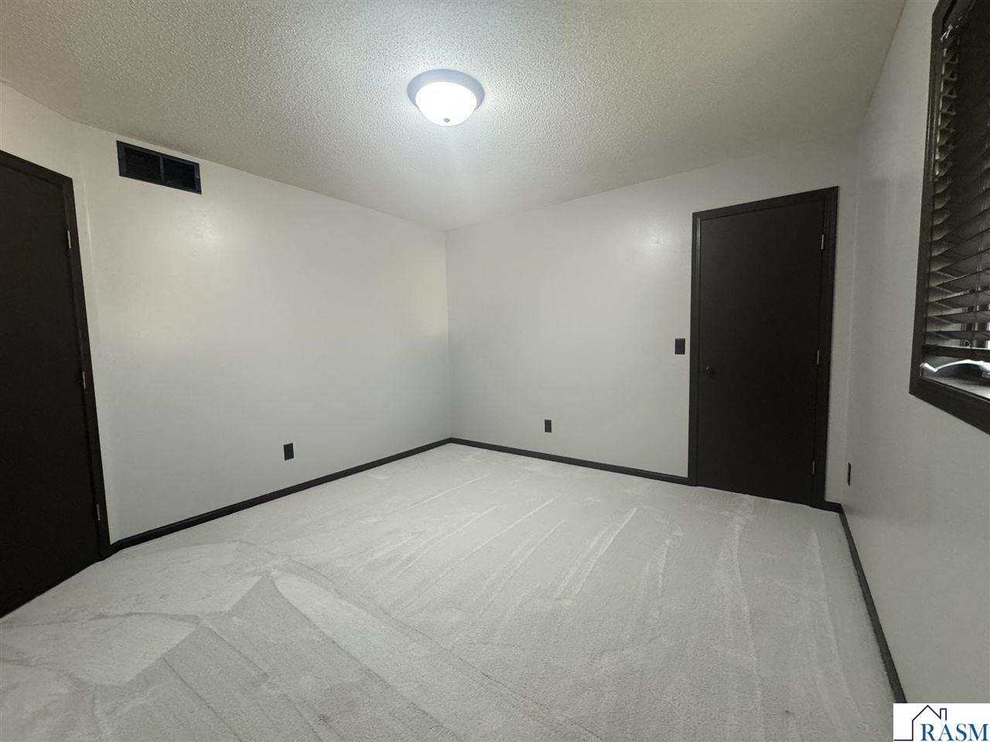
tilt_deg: -4.8
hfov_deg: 102.1
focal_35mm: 14
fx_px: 400
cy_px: 371
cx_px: 495
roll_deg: +0.9
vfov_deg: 85.7
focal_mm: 2.22
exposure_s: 1/60
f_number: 2.2
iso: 320
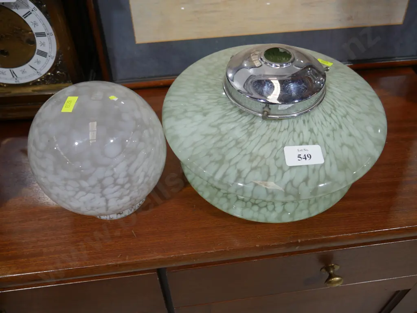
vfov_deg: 44.2
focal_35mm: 32
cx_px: 208
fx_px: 386
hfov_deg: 56.8
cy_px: 156
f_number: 3.6
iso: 250
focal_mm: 16
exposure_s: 1/60
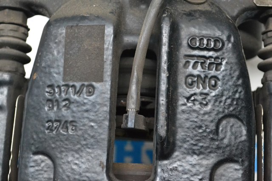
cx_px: 136
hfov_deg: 28.1
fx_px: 544
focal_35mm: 72
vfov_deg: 18.9
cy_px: 90
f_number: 5.3
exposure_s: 1/160
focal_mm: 48
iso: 3200
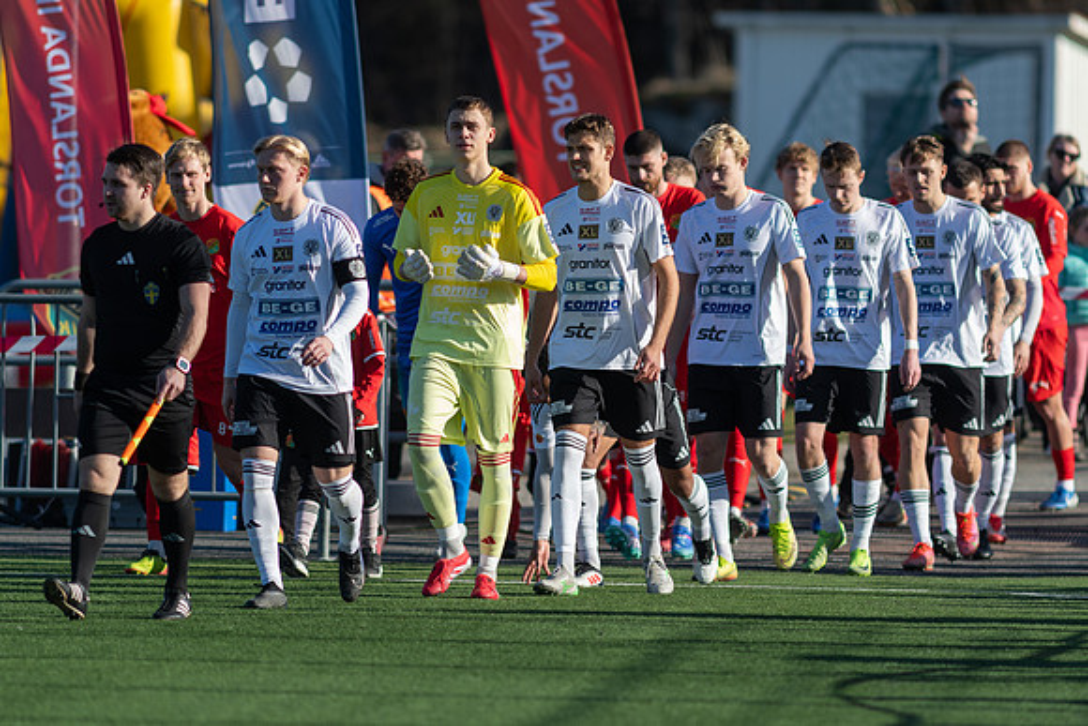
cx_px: 544
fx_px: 13603
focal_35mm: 450
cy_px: 363
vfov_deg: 3.1
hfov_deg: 4.6
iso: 100
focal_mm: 300
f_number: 3.2
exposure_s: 1/1250
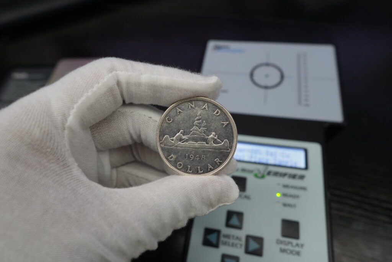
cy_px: 131
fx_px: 245
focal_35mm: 22
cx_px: 196
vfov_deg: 56.2
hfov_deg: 77.3
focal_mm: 15
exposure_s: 1/60
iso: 640
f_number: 4
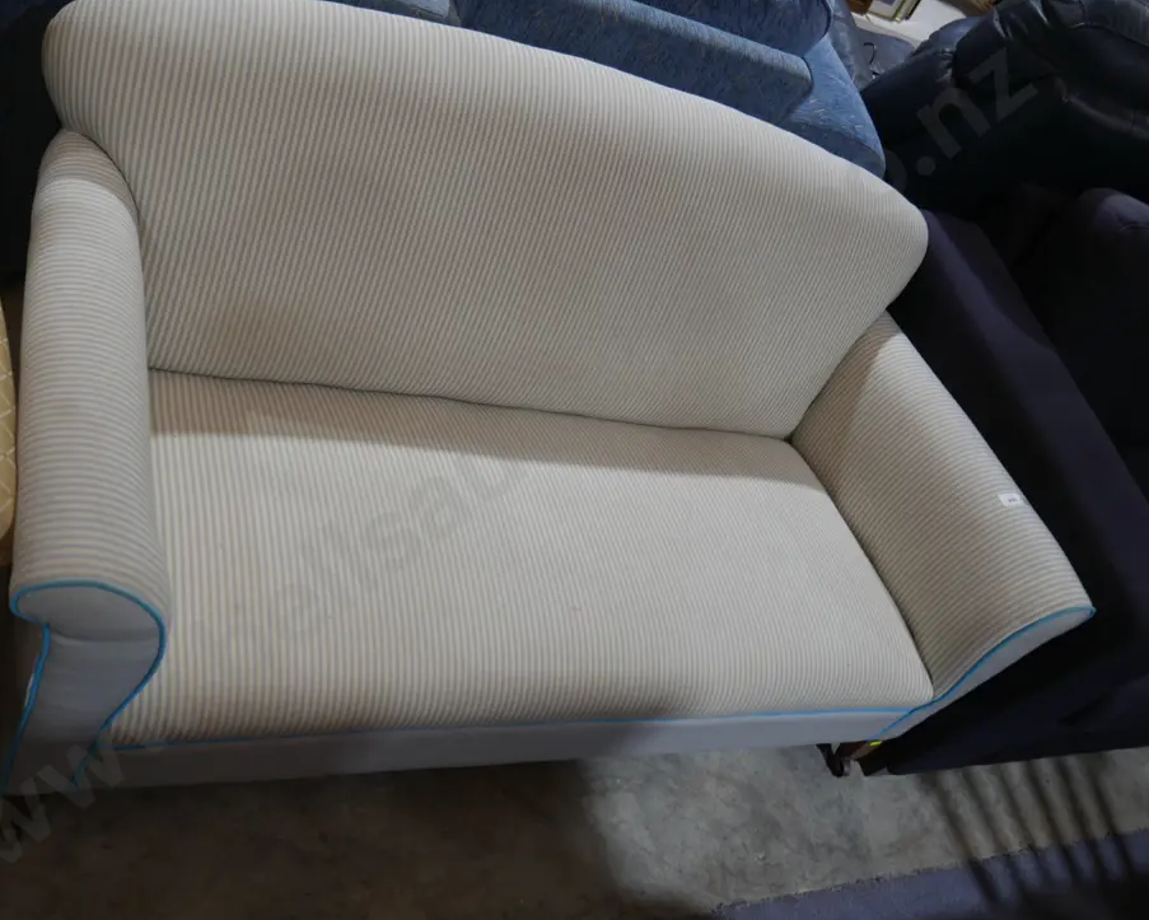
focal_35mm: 31
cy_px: 460
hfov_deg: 57.0
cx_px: 499
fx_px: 1055
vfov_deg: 47.1
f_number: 3.5
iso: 250
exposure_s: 1/60
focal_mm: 14
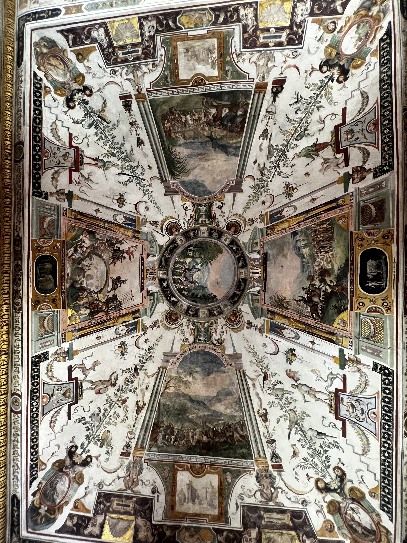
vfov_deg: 106.2
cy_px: 272
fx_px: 204
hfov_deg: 89.9
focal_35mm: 13
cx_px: 204
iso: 400
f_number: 1.8
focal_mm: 1.57
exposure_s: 1/60
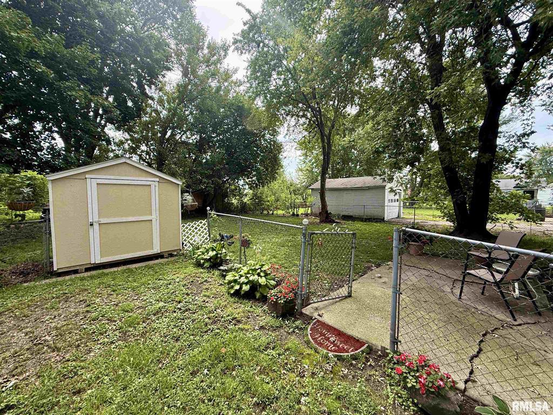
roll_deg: -0.2
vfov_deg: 85.7
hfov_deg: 102.1
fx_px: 224
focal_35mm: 14
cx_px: 276
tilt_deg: -1.0
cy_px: 208
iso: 64
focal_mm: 2.22
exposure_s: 1/313
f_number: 2.2
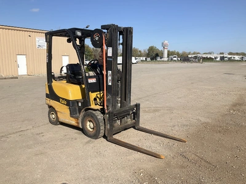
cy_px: 92
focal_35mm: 29
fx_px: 206
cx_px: 123
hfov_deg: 61.7
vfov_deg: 48.2
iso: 25
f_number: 1.8
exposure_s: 1/2227
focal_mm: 3
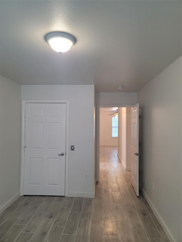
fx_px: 175
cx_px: 91
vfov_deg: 69.4
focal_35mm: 25
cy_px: 121
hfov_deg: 54.9
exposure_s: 1/40
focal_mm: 7
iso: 200
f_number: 1.8
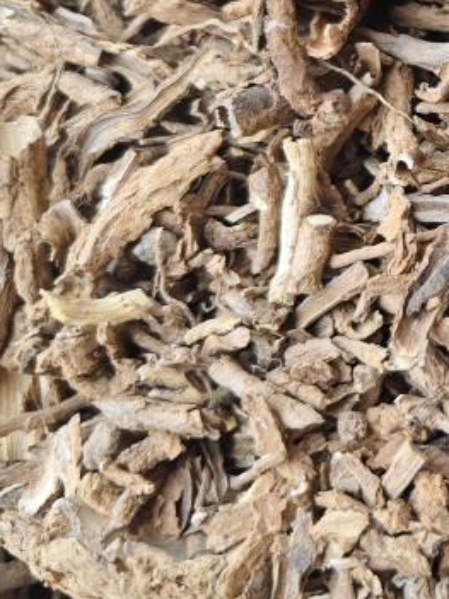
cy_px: 131
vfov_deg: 27.3
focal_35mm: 70
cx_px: 681
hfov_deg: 18.5
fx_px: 1211
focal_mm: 5.56
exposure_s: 1/591
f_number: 1.88
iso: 247
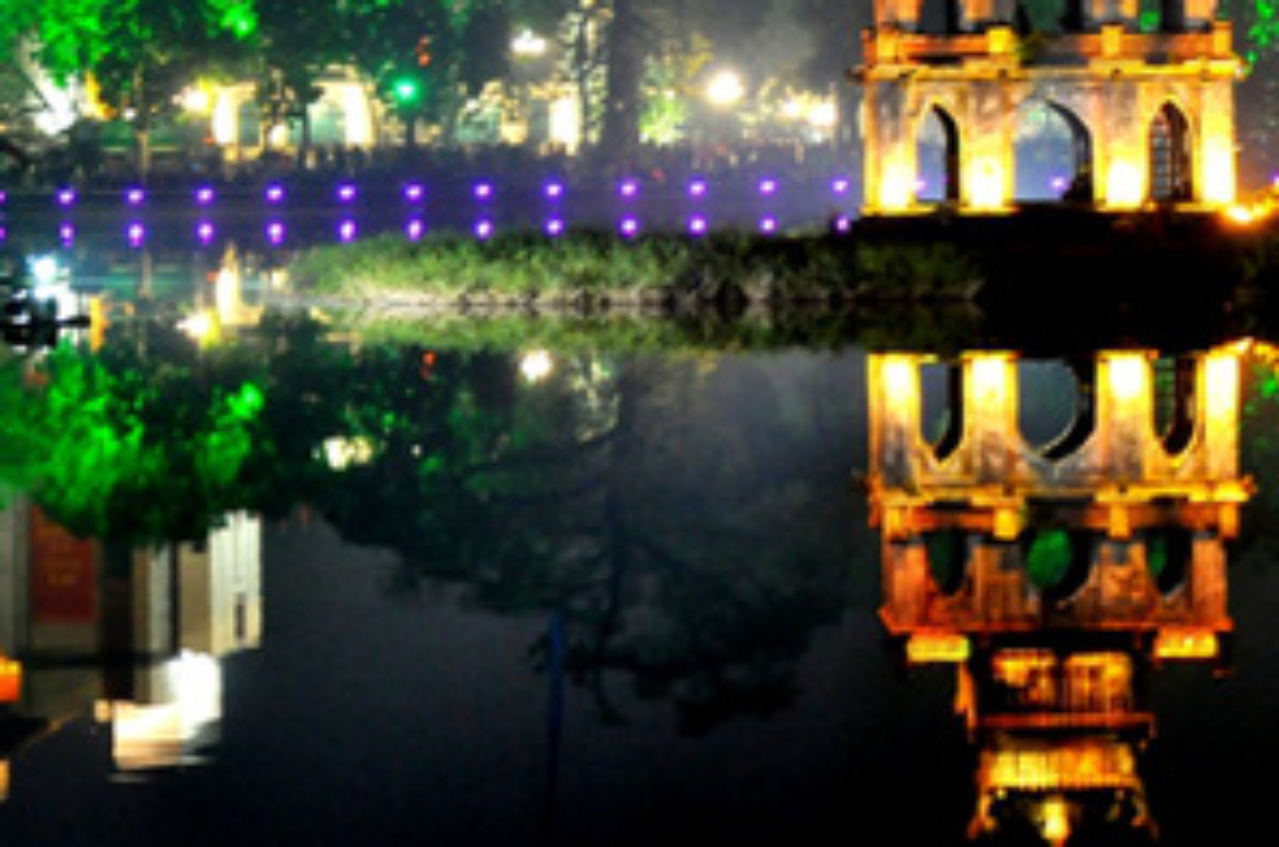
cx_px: 674
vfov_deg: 9.9
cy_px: 117
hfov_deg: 15.0
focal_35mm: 137
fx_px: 4857
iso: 1000
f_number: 4.8
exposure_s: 1/8
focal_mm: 45
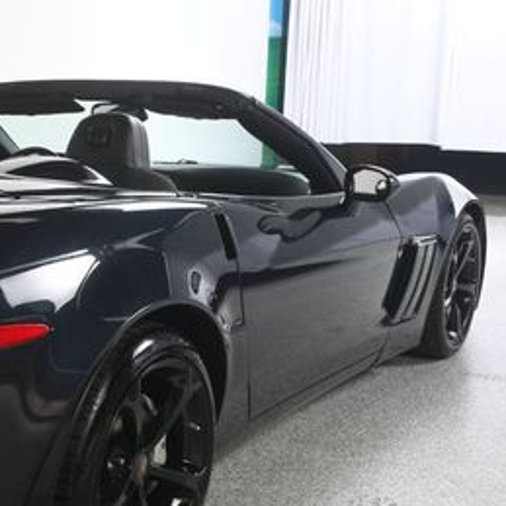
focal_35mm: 63
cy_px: 305
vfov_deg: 27.2
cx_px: -21
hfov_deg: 25.7
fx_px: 1042
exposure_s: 1/160
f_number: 7.1
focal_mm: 20
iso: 100
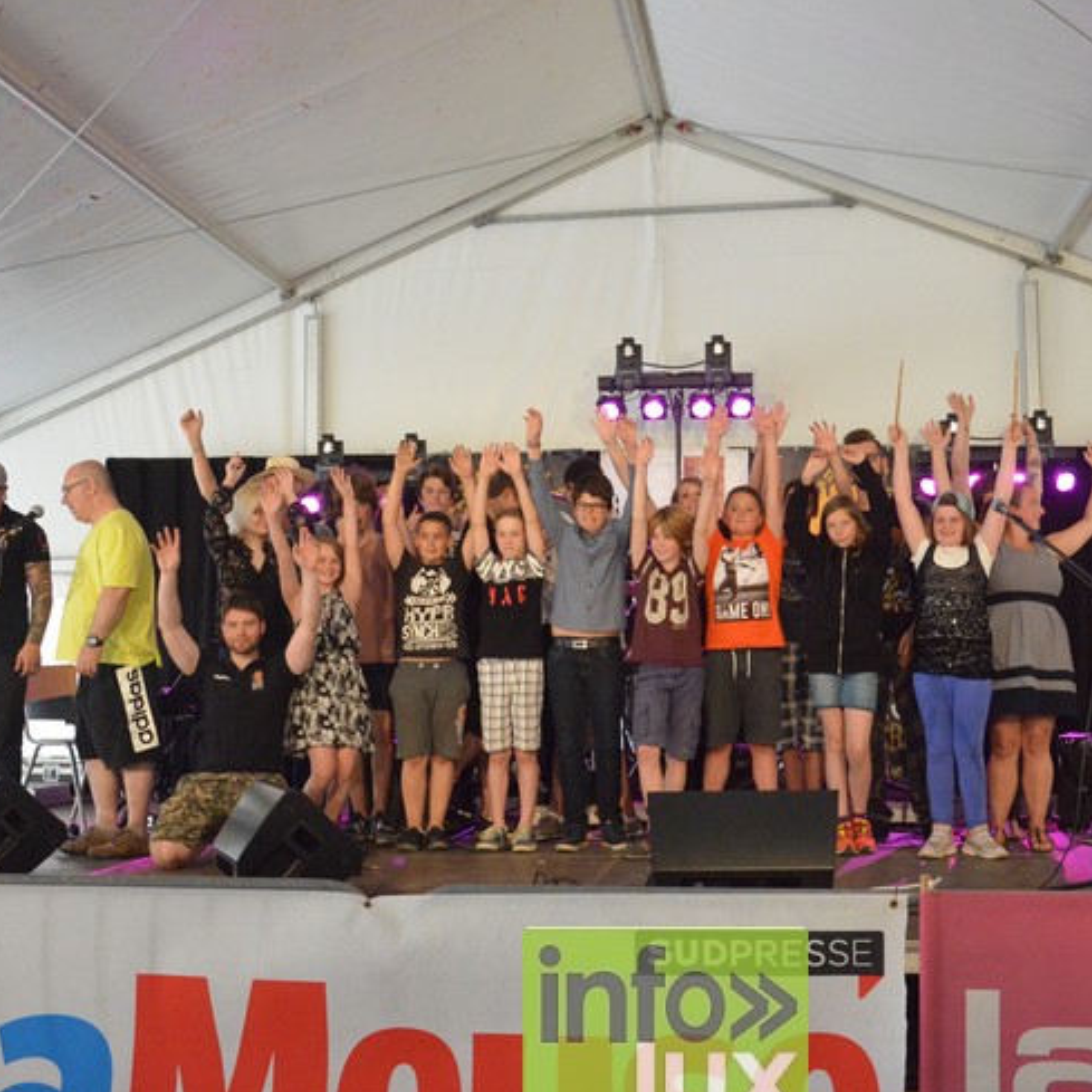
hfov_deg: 38.4
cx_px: 665
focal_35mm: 44
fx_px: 1559
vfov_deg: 38.6
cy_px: 585
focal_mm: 21
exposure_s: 1/500
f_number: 5.6
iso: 5000
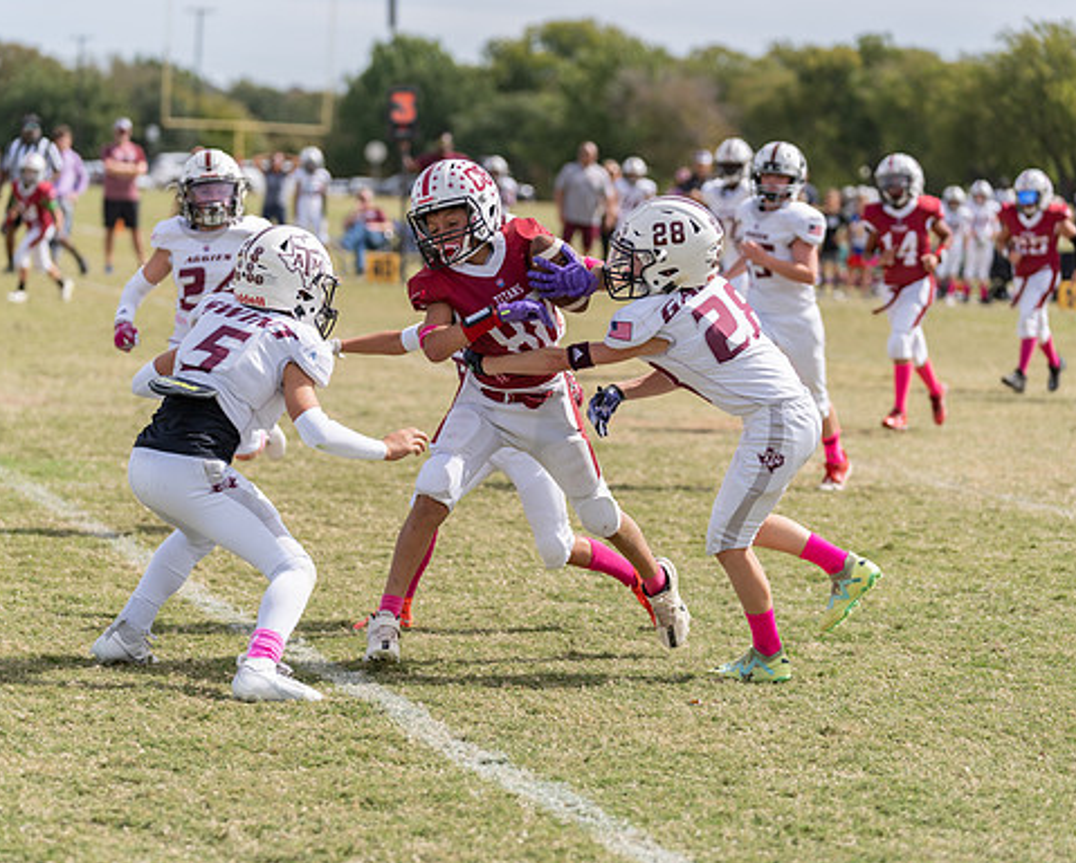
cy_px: 433
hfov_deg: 14.4
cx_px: 514
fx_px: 4271
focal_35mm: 134
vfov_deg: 11.5
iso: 125
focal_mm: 118
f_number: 3.2
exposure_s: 1/2000
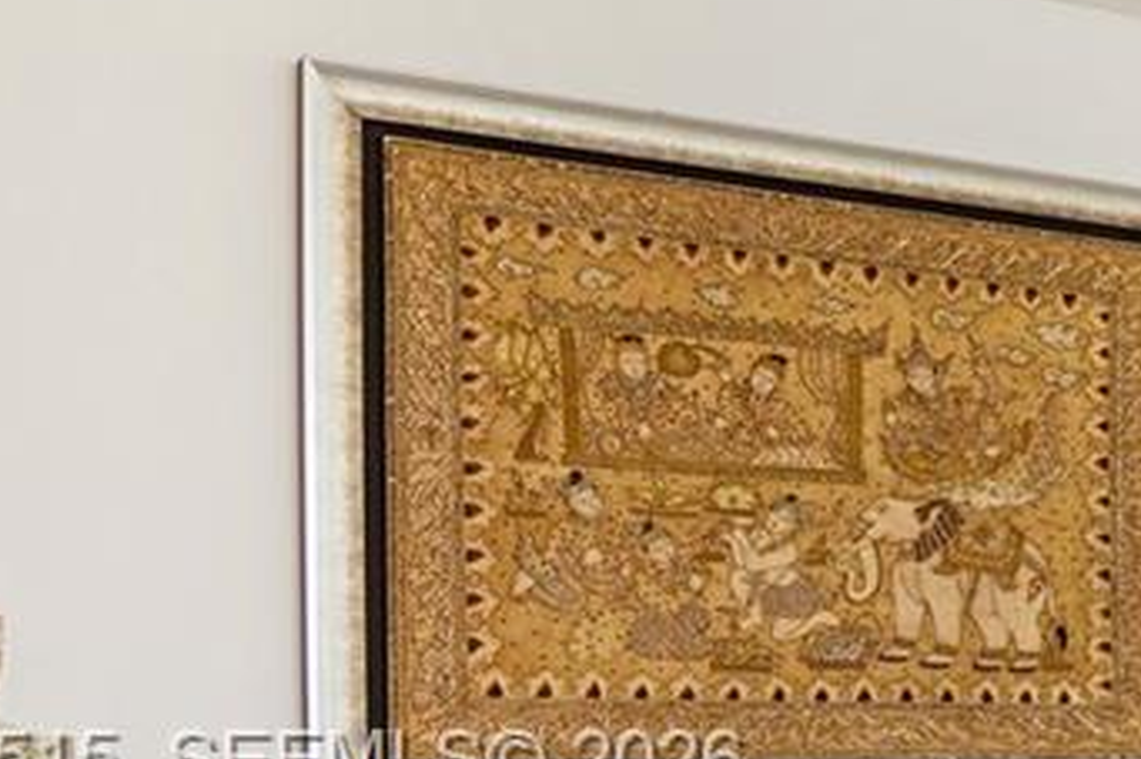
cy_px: 766
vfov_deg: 17.7
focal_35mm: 75
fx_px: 2376
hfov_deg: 17.5
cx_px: 2379
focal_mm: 16
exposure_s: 1/125
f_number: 4.5
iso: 400
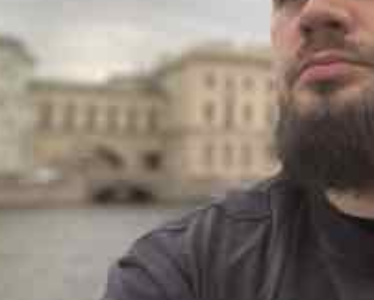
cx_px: 315
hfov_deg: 31.4
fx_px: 643
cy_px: 72
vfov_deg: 25.9
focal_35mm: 58
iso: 80
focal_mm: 2.71
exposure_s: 1/122
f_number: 2.2
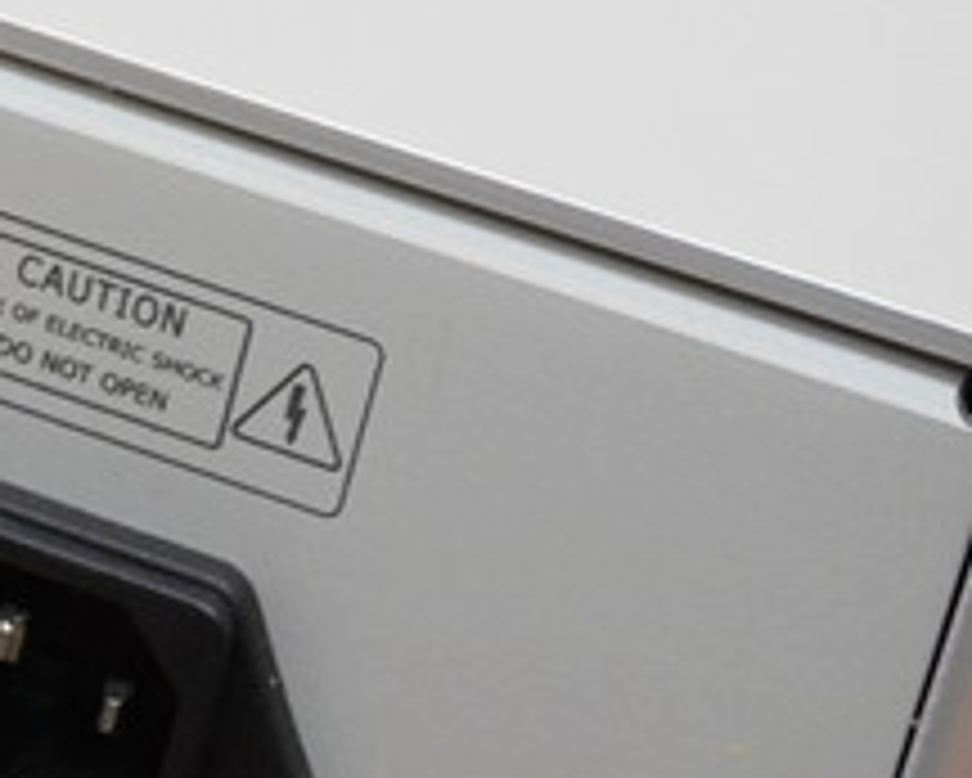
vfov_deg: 7.2
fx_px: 6159
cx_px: -734
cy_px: 250
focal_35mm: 214
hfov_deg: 8.7
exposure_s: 1/20
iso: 400
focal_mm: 42
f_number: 7.1
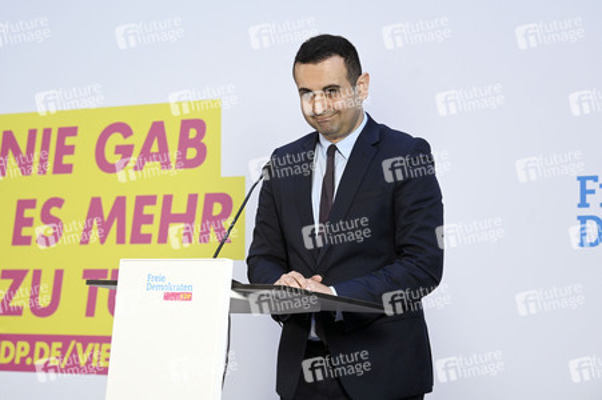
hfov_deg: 21.5
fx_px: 1587
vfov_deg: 14.4
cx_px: 301
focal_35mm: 95
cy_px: 200
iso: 5000
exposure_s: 1/400
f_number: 5.6
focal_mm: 95
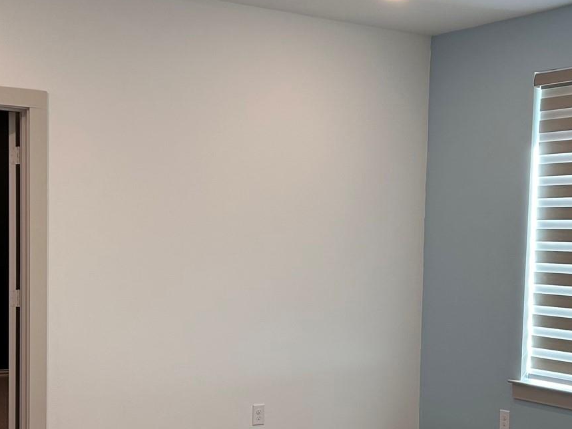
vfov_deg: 23.4
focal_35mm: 62
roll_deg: -0.8
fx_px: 1024
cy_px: 312
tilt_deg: -4.9
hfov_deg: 31.2
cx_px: 324
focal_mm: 5.7
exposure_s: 1/120
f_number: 1.5
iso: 64
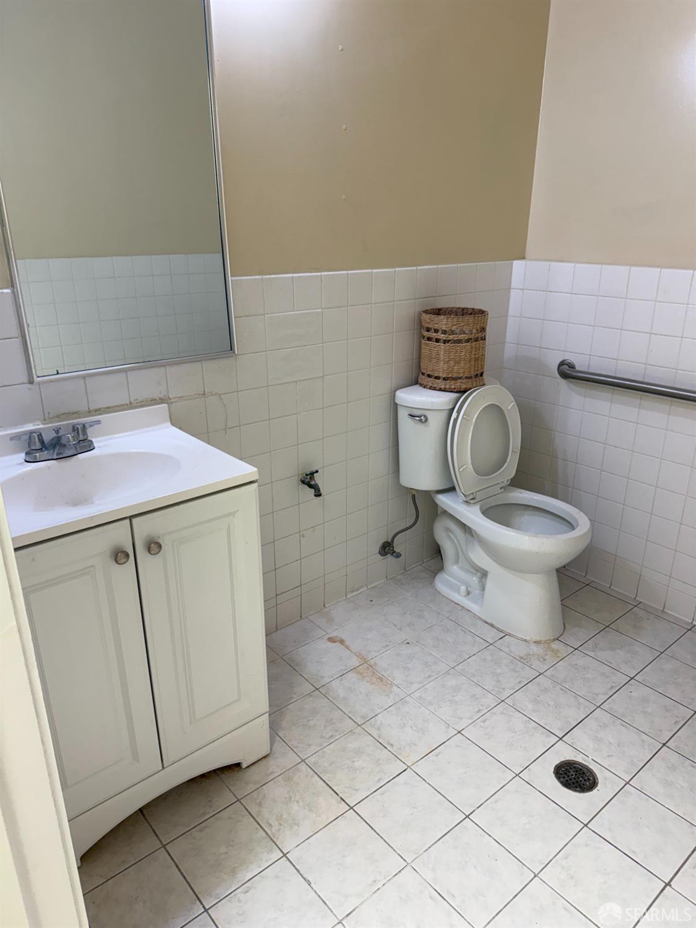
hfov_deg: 56.8
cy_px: 464
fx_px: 643
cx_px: 348
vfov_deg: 71.6
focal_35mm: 24
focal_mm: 6.76
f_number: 1.78
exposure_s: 1/120
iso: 125
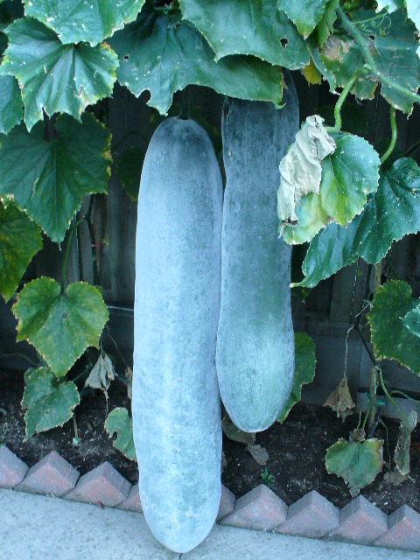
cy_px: 280
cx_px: 210
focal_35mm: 48
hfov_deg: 30.3
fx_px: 777
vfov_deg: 39.7
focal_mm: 6.1
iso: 200
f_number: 2.8
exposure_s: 1/40
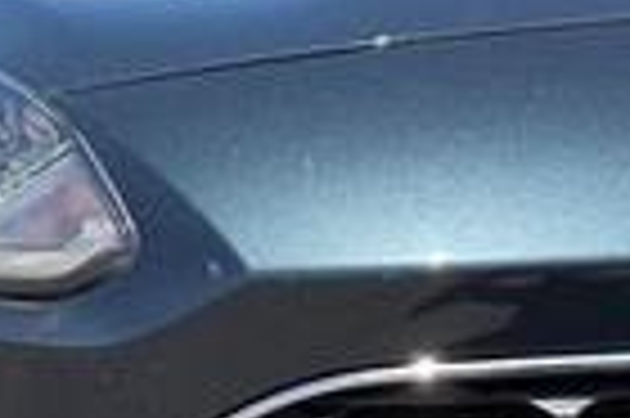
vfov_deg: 14.4
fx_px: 1573
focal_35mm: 90
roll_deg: -1.4
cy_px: 580
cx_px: 76
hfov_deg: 22.2
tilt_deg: -12.0
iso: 80
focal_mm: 6.76
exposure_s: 1/3425
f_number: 1.78
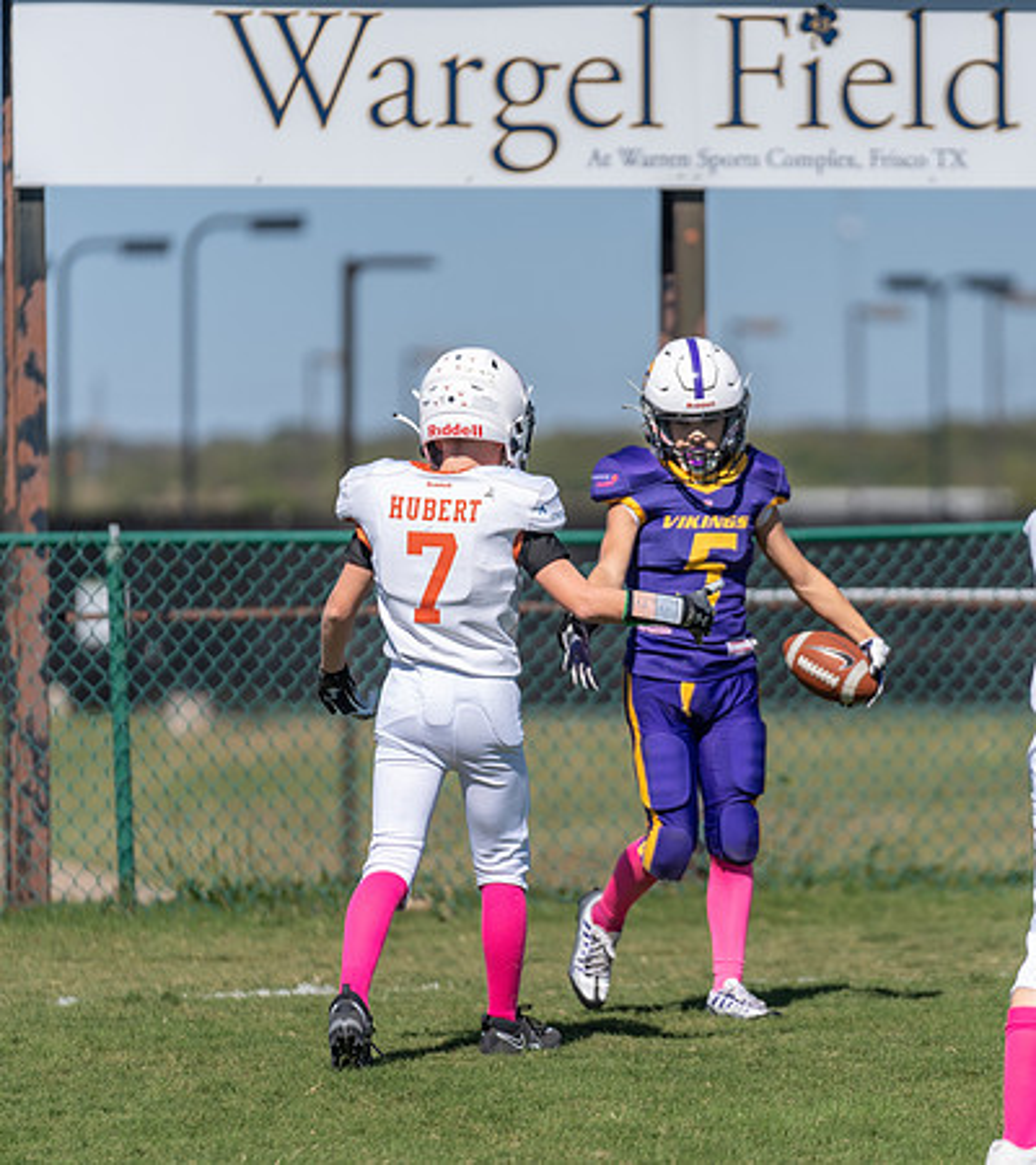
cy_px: 570
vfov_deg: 5.6
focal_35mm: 330
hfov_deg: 5.0
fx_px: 11886
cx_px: 673
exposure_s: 1/2000
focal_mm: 200
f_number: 2.8
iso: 100
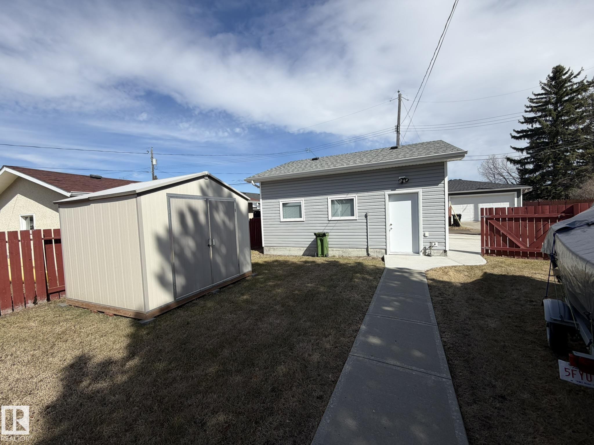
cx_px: 297
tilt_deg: -2.2
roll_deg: +2.6
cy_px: 222
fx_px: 240
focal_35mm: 14
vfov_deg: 85.7
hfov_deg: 102.1
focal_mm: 2.22
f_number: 2.2
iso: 20
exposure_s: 1/1167
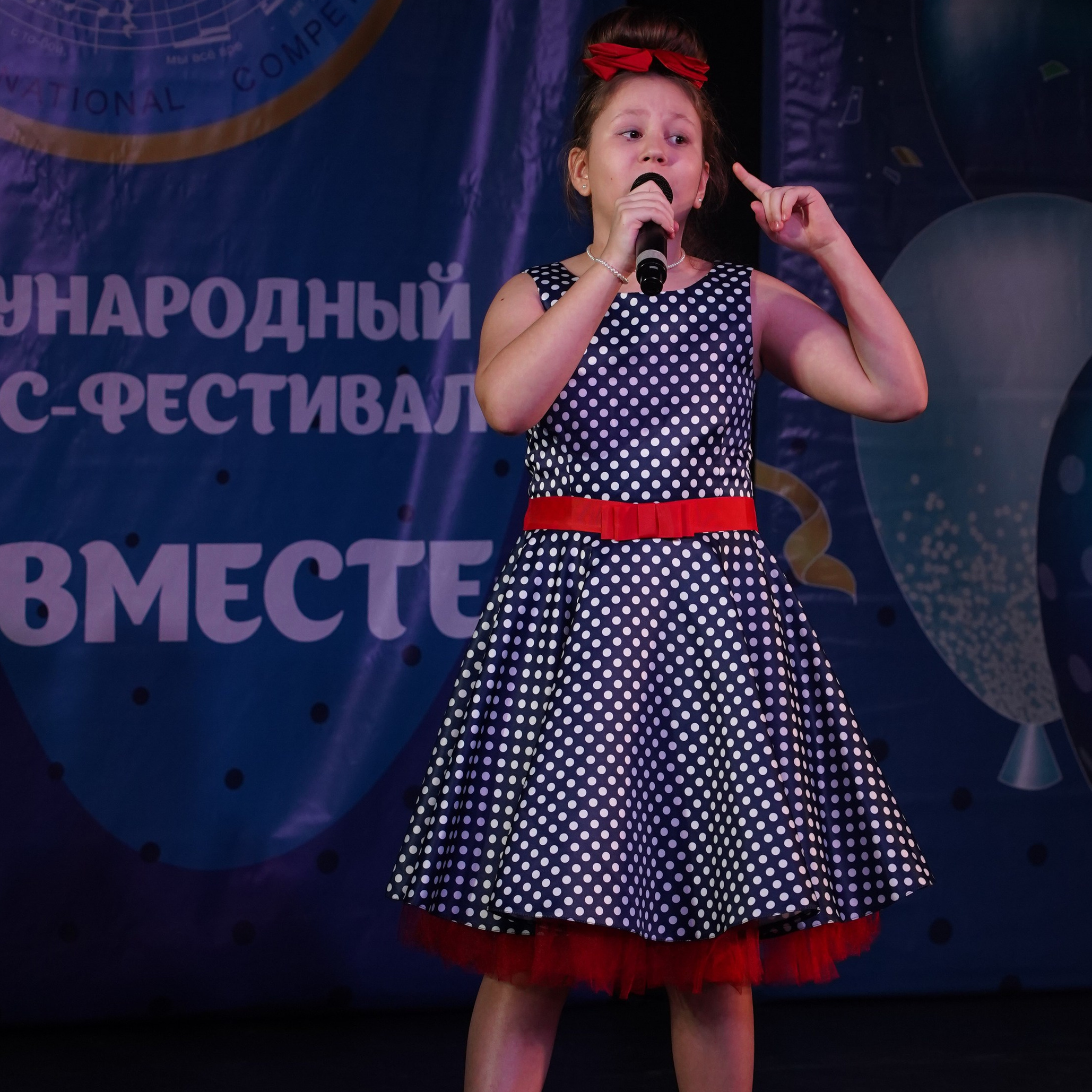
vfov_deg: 15.7
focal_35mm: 111
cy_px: 590
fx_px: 3962
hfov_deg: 15.7
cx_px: 662
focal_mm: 70
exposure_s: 1/400
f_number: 5.6
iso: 2000
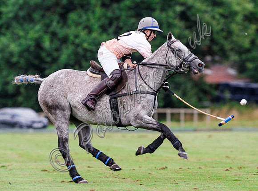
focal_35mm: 772
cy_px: 106
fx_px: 5723
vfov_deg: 1.9
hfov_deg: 2.6
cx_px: 112
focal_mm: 500
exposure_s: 1/640
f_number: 6.3
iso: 400
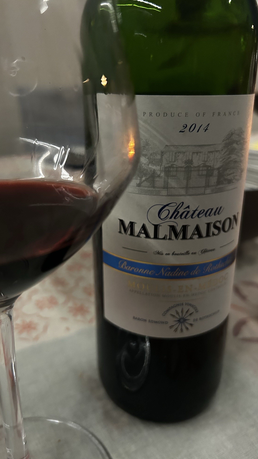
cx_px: 121
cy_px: 228
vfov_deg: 66.1
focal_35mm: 29
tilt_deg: -21.3
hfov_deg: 40.2
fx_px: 353
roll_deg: +1.9
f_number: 1.5
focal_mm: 5.7
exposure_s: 1/27
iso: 500
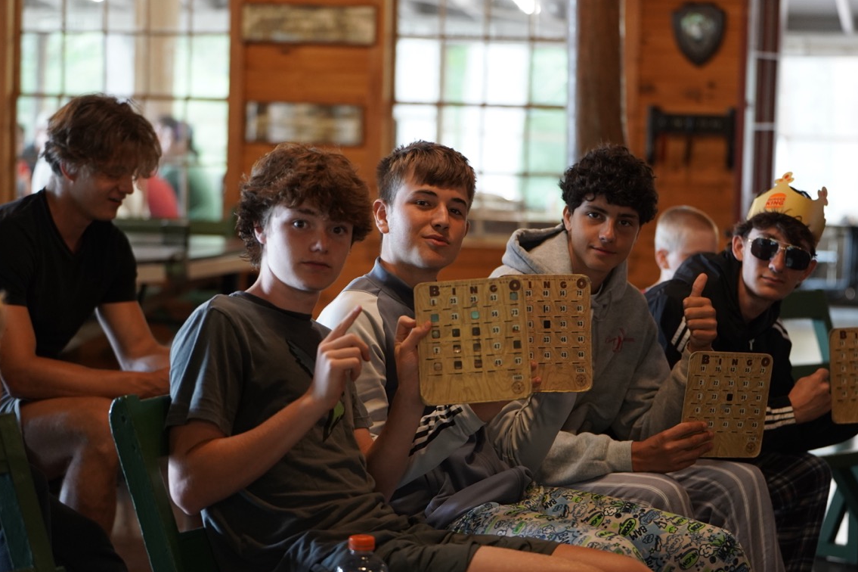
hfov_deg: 21.0
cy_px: 308
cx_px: 473
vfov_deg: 14.1
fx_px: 2311
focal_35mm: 97
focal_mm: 86
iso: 2000
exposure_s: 1/100
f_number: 2.8
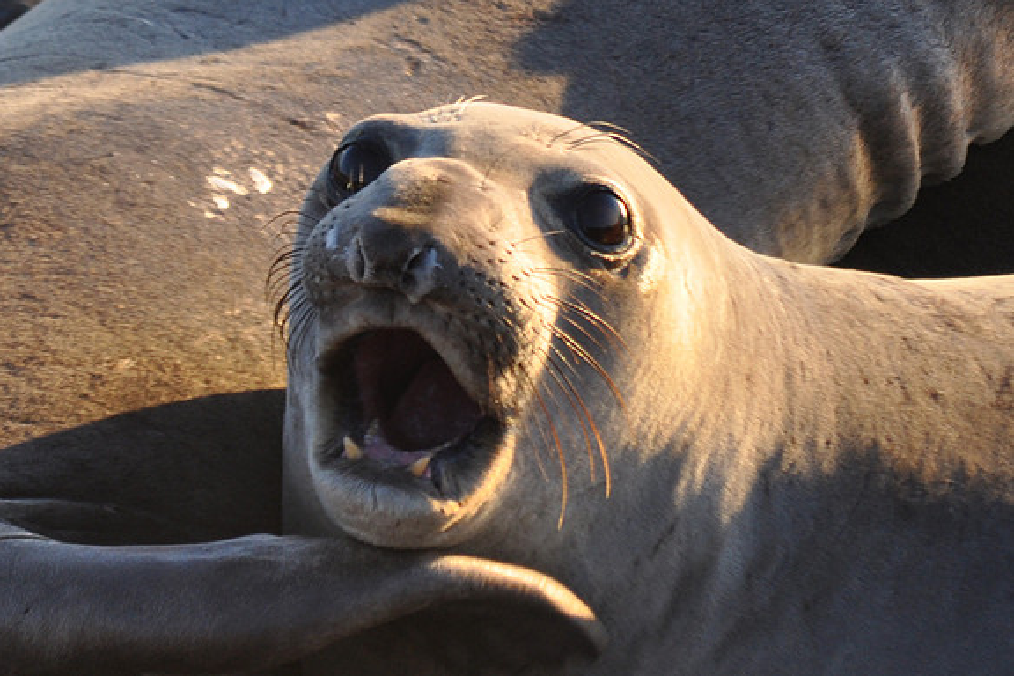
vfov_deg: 4.6
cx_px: 507
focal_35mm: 302
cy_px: 339
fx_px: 8506
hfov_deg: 6.8
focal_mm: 200
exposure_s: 1/250
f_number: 5.6
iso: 400
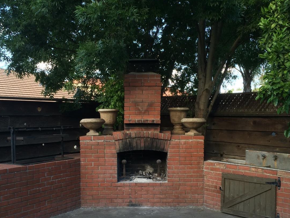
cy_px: 135
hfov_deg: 46.8
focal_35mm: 40
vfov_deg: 35.8
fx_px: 335
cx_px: 146
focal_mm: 4.15
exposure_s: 1/120
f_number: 2.2
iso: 32
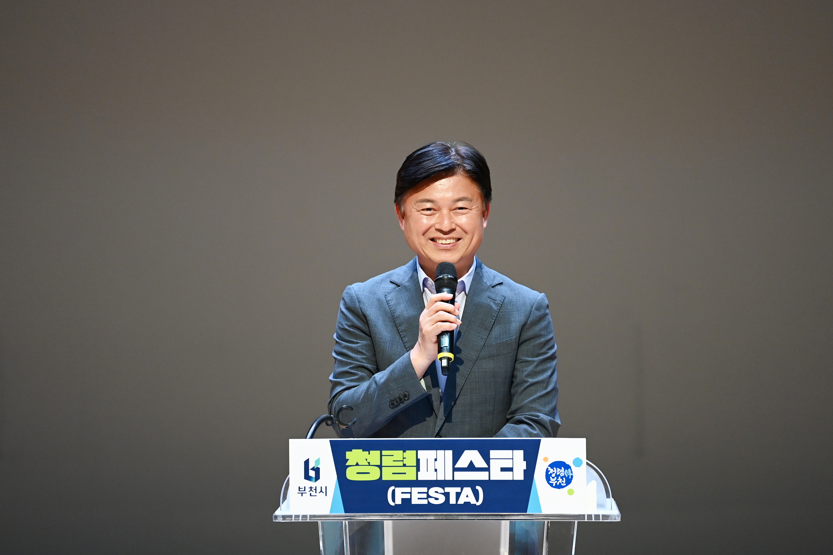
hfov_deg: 11.1
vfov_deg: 7.4
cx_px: 416
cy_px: 278
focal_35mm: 185
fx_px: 4280
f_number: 2.8
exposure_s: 1/320
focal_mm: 185
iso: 2500
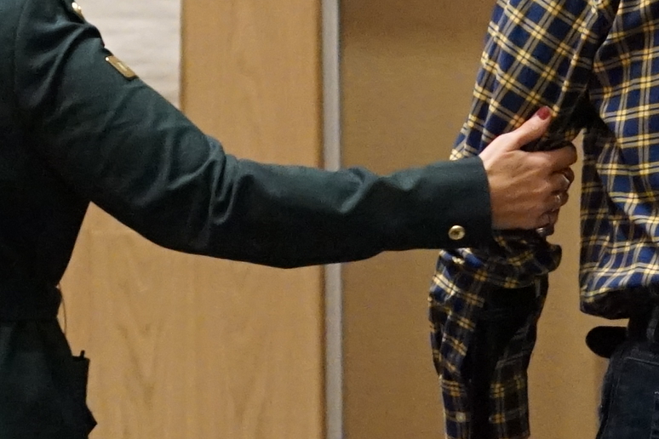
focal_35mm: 356
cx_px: 605
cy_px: 412
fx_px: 6516
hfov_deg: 5.8
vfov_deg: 3.9
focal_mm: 70
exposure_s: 1/100
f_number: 4
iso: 6400
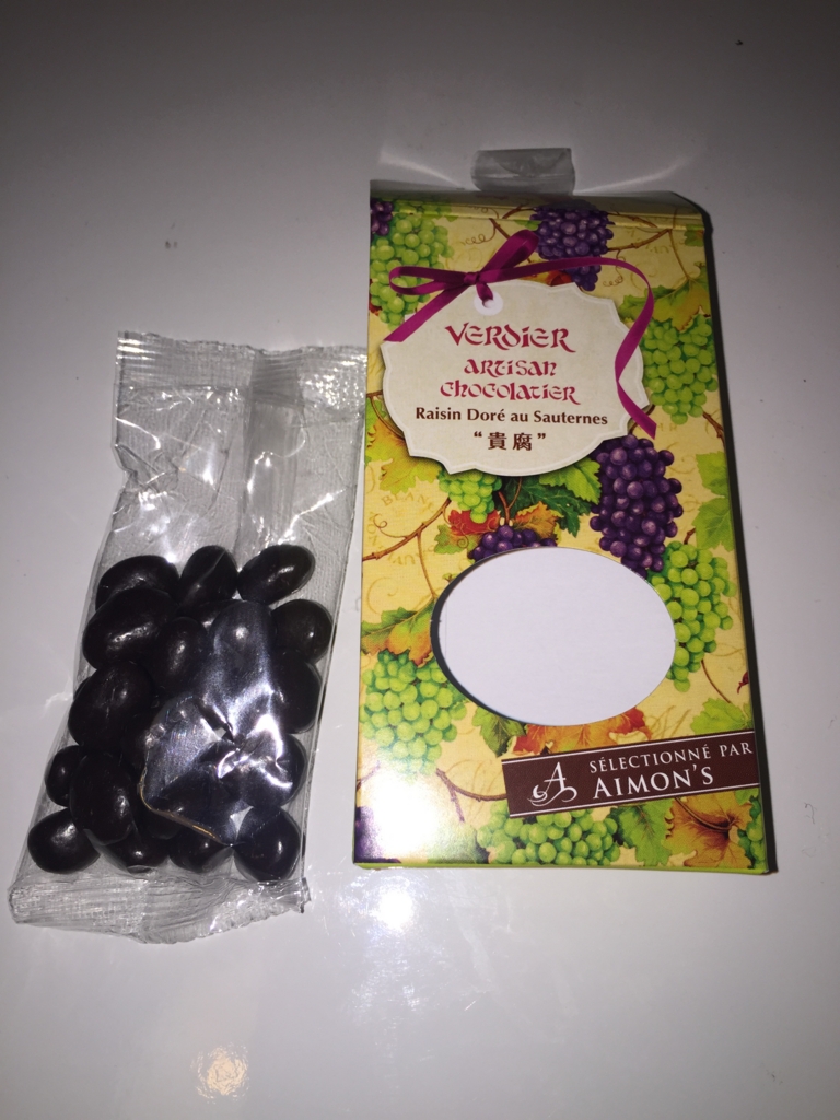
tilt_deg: -67.2
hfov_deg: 48.2
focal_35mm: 29
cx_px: 420
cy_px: 560
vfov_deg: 61.7
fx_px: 938
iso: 32
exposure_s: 1/257
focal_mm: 4.15
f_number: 2.2
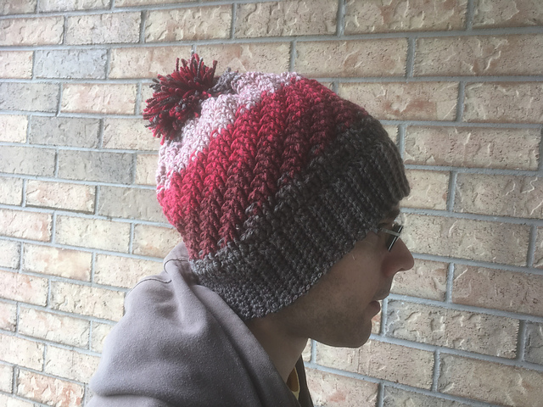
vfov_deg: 48.2
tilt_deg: -1.6
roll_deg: -3.8
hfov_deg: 61.7
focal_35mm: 29
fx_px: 455
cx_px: 272
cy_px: 204
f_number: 2.2
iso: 25
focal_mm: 4.15
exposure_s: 1/60
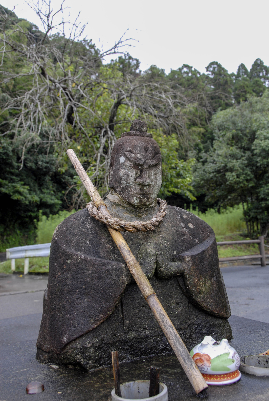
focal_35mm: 33
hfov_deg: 40.1
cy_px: 200
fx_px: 369
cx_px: 134
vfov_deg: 57.2
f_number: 6.3
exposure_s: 1/80
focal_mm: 22
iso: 200
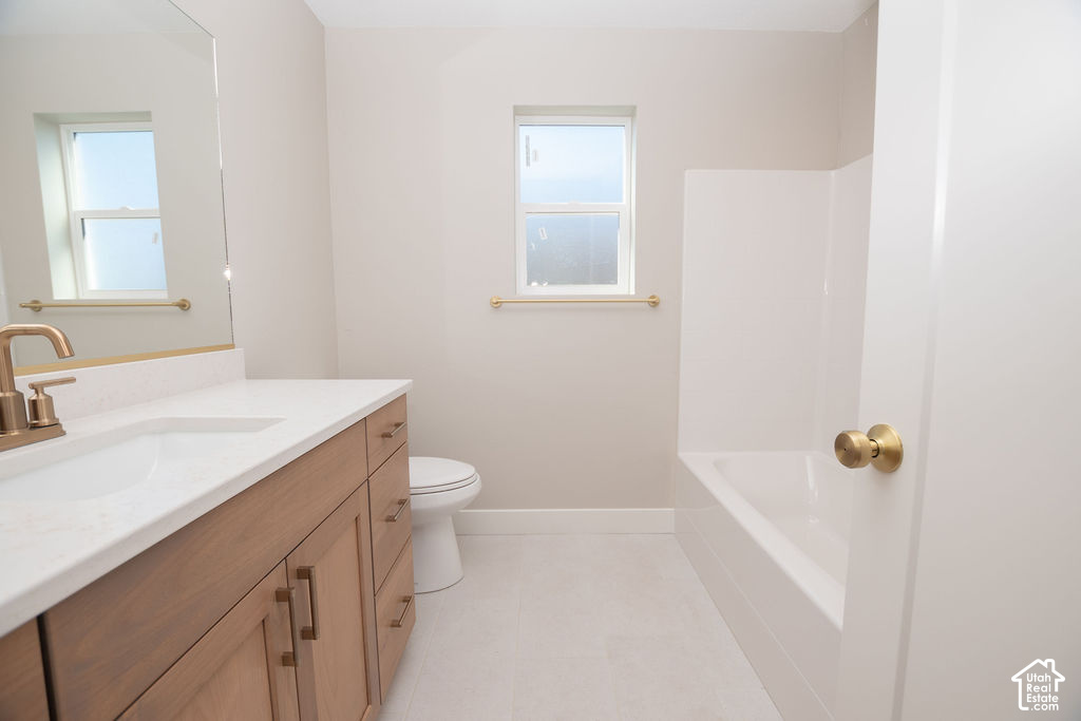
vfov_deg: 77.3
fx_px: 450
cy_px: 360
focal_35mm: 15
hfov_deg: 100.4
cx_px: 540
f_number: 4
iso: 100
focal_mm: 10
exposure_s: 1/200
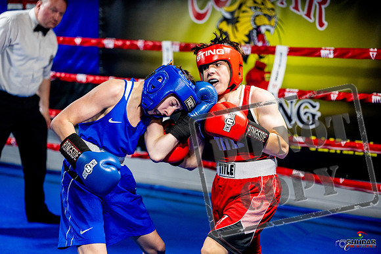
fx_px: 783
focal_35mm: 74
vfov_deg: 18.4
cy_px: 127
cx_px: 190
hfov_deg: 27.3
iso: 4000
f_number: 2
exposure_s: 1/1000
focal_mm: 74
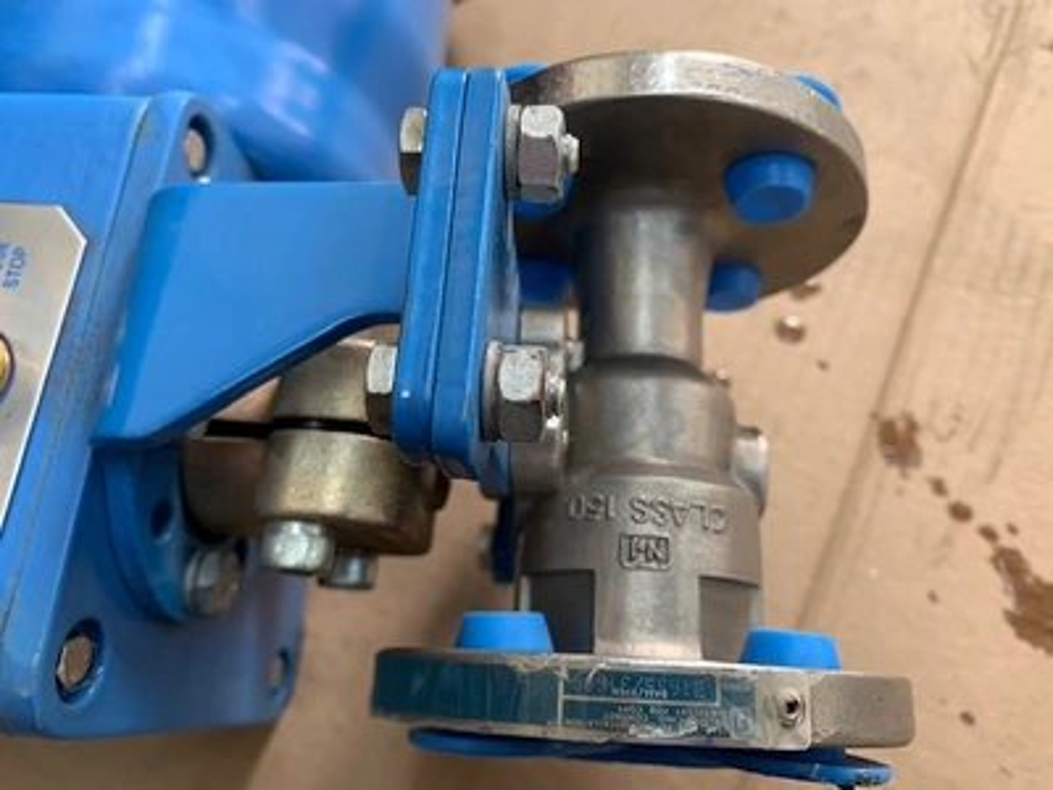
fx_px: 791
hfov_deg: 67.3
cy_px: 395
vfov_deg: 53.1
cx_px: 526
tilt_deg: -59.2
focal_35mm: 26
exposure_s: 1/60
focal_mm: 4.25
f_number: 1.8
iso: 160
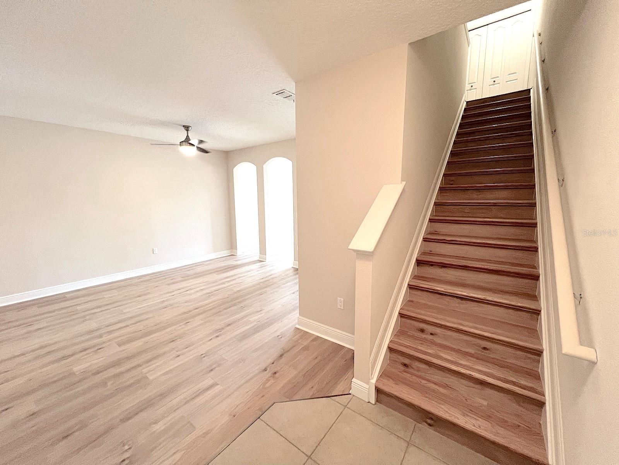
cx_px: 310
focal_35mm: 13
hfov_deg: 106.2
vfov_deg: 89.9
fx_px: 232
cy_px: 232
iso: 160
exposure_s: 1/60
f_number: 1.8
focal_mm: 1.57
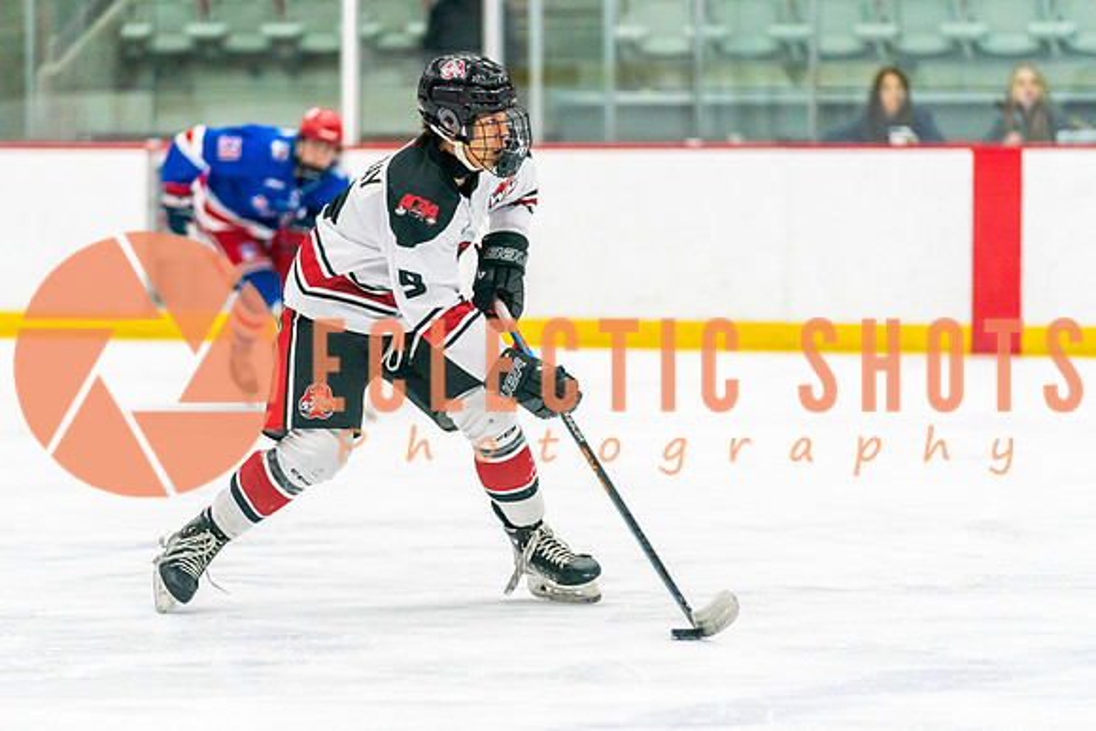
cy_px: 397
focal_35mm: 216
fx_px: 6567
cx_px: 454
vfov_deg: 6.4
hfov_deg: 9.5
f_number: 2.8
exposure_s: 1/1000
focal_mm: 164
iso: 3200
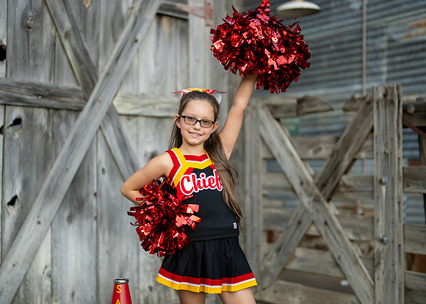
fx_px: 656
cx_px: 190
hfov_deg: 35.9
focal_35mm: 54
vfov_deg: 26.1
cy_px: 153
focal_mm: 50
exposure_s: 1/1600
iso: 125
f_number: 1.2
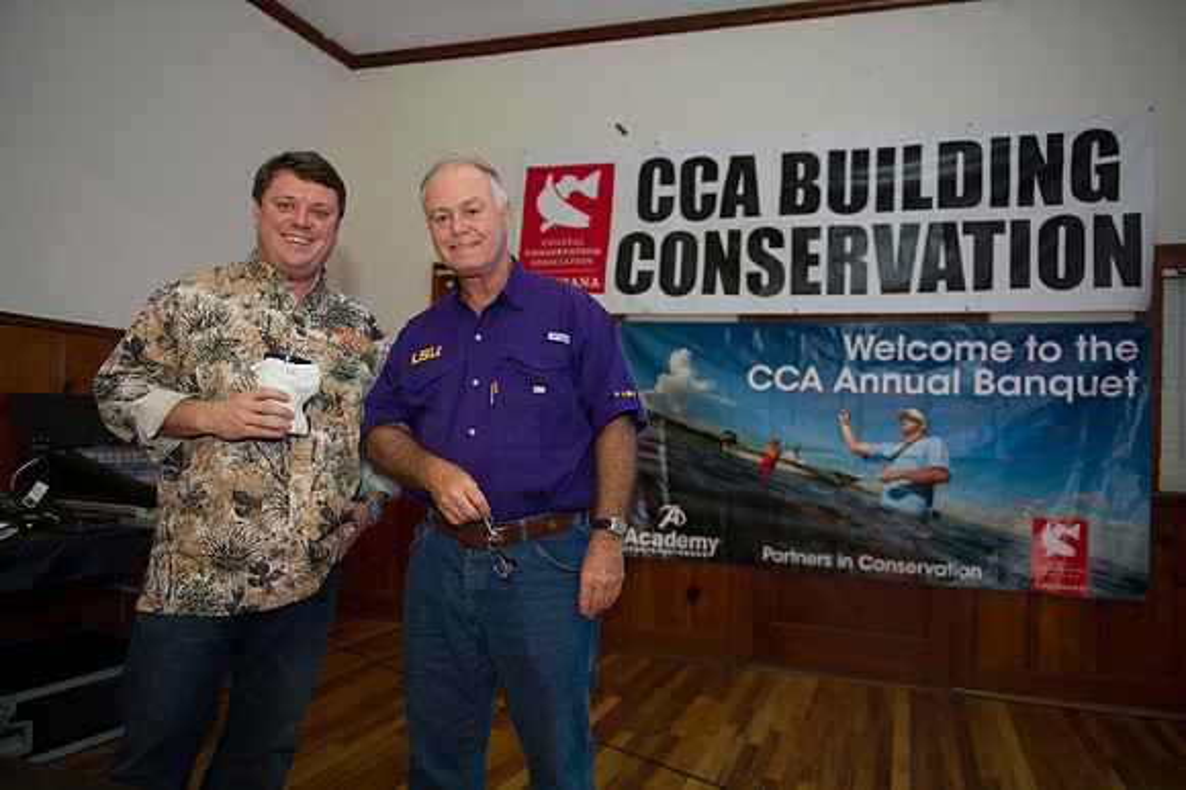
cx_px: 593
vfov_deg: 47.9
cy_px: 395
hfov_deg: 67.4
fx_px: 889
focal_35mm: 27
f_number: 2.8
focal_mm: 27
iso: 3200
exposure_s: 1/200
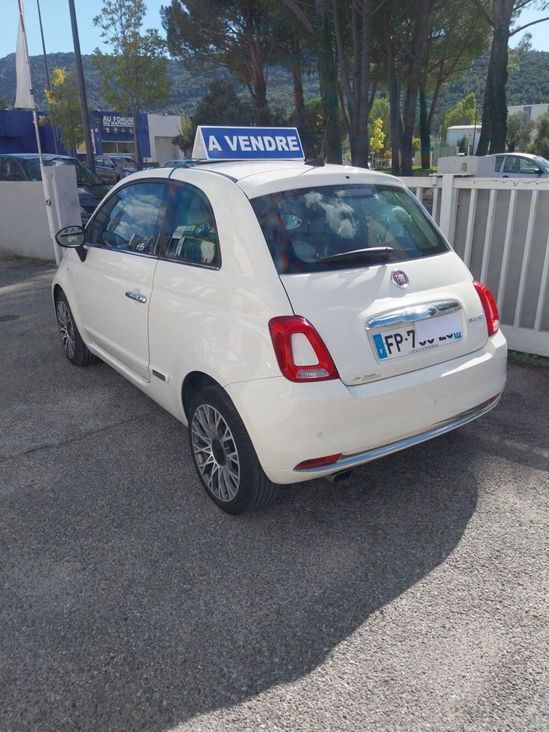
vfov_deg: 67.3
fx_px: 550
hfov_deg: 53.1
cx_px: 274
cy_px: 366
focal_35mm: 26
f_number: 1.8
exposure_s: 1/917
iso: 25
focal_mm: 4
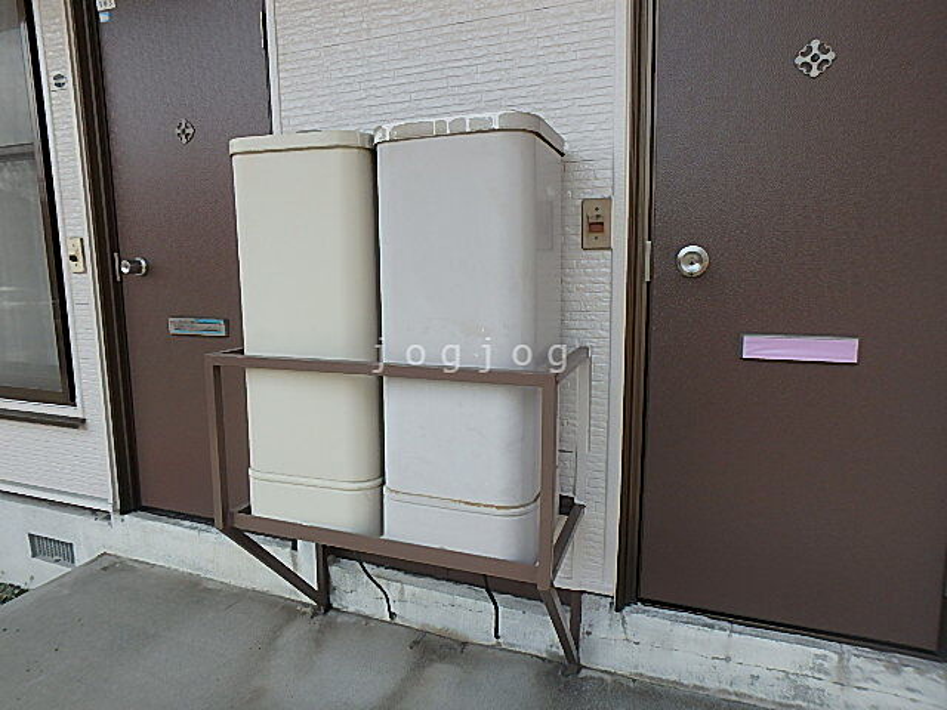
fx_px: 575
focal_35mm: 21
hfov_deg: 79.0
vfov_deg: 63.4
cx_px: 474
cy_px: 355
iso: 125
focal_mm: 3.7
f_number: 3.5
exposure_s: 1/400
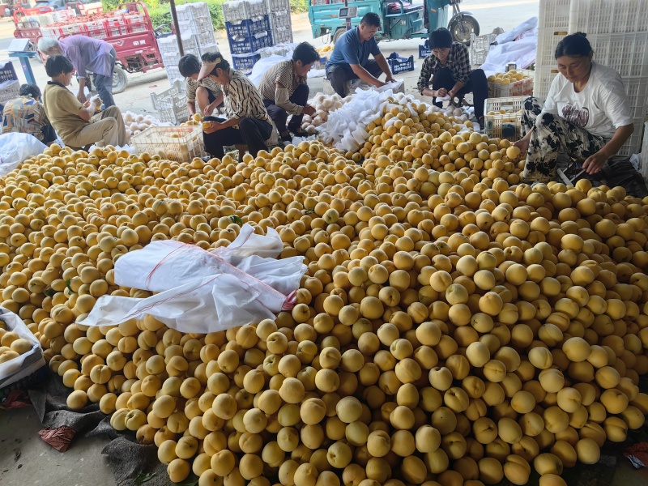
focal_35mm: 27
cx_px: 324
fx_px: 505
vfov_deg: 51.4
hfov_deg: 65.3
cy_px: 243
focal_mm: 5.75
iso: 50
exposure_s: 1/188
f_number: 2
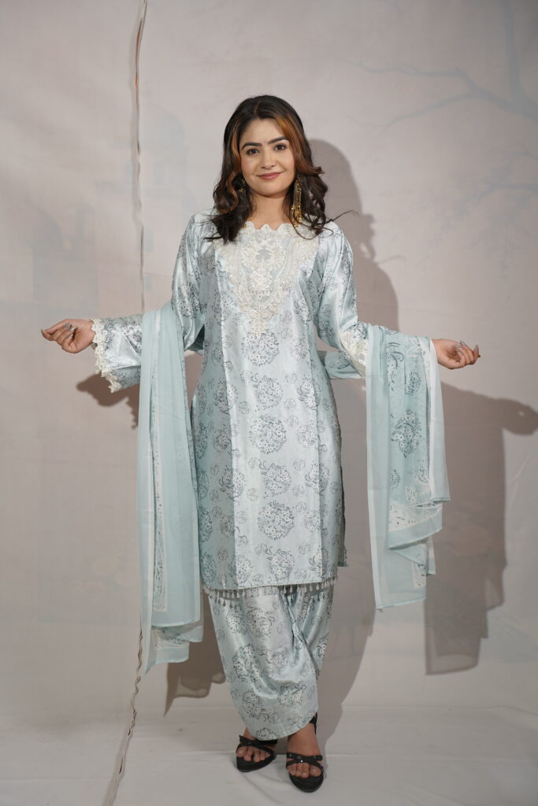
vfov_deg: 47.4
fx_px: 919
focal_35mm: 41
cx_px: 269
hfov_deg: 32.6
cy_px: 403
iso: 320
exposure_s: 1/125
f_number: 2.8
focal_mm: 41
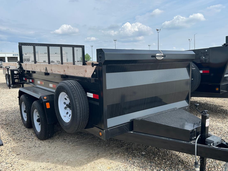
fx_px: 198
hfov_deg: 59.9
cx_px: 123
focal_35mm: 30
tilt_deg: -5.5
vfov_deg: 46.8
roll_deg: +1.5
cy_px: 89
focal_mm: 5.7
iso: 50
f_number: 1.5
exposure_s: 1/3704
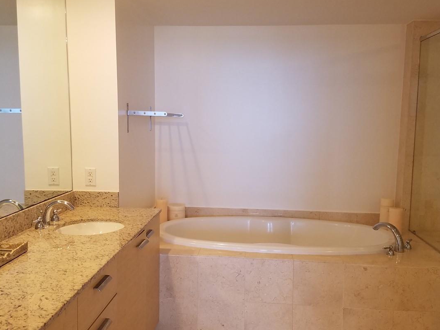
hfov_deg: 47.9
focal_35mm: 39
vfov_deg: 36.8
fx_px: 496
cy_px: 175
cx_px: 216
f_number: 1.7
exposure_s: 1/60
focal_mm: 4.2
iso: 100
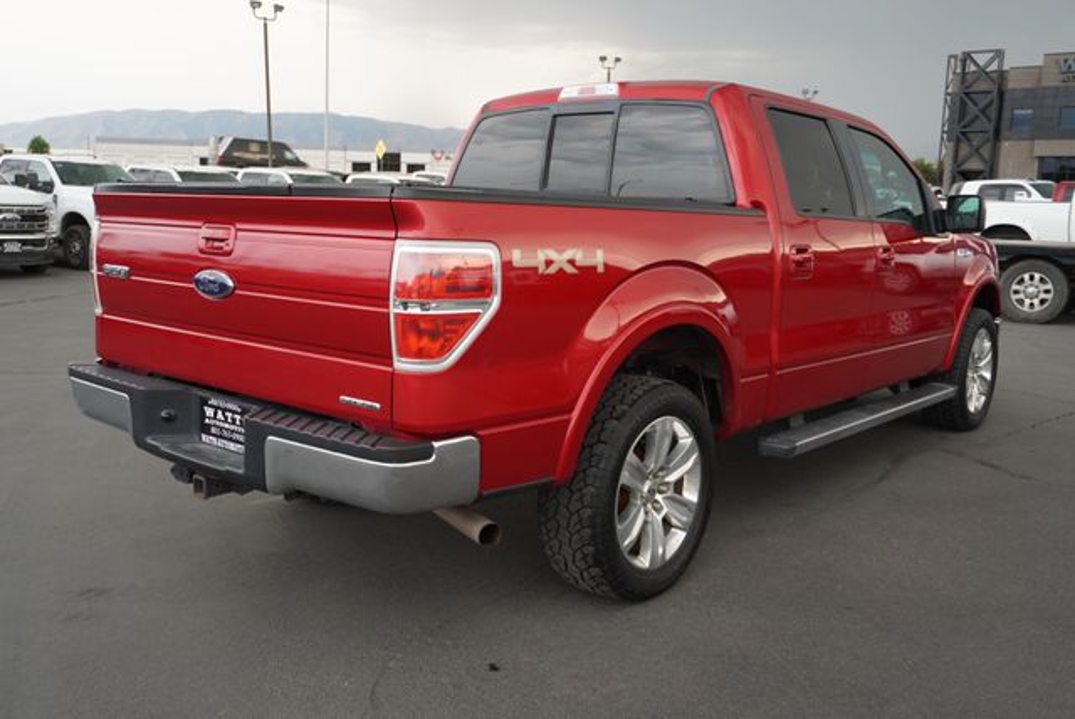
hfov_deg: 57.2
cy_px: 360
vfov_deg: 40.0
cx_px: 538
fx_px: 986
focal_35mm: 33
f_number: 4
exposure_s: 1/80
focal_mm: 22
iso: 100
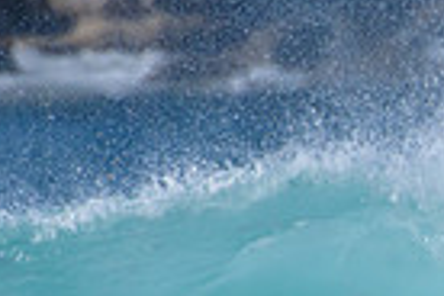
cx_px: 624
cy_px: 549
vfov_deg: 0.3
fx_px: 51969
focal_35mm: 4214
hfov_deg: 0.5
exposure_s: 1/2000
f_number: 11
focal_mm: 1000
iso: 800
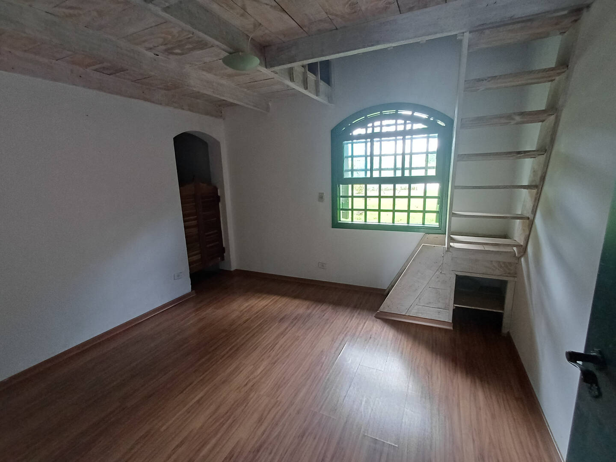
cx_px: 308
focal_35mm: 16
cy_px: 231
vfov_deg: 78.1
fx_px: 285
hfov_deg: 94.5
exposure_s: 1/40
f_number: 2.2
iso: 160
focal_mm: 1.64
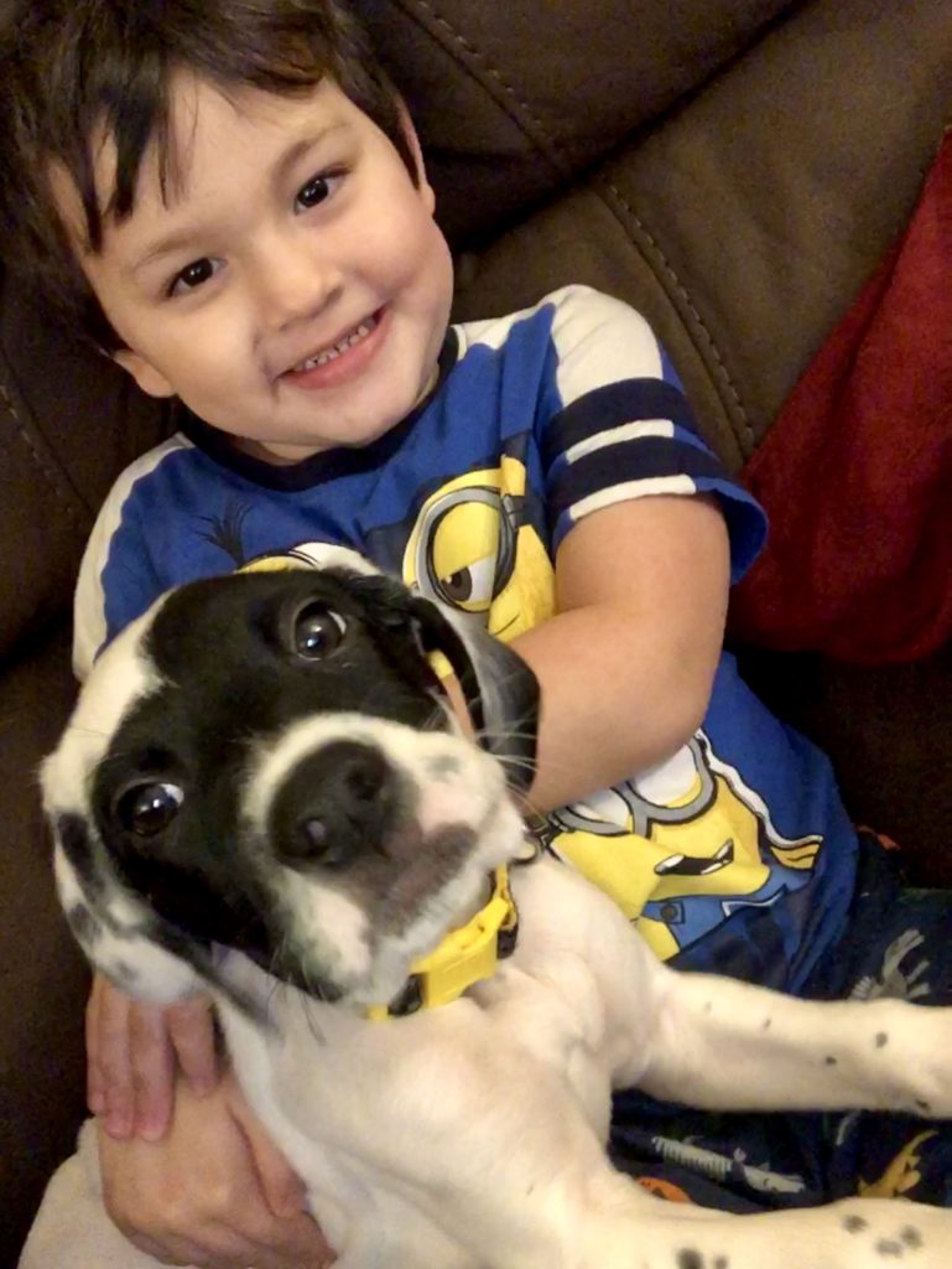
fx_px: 1172
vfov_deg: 56.8
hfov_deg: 44.2
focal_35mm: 32
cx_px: 476
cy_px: 634
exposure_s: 1/20
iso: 250
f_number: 2.2
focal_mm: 2.87
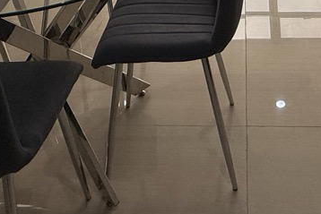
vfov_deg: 19.1
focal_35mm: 52
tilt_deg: -4.6
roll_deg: +3.0
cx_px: 209
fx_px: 464
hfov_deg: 37.8
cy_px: -181
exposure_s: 1/99
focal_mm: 2.22
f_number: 2.2
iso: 80
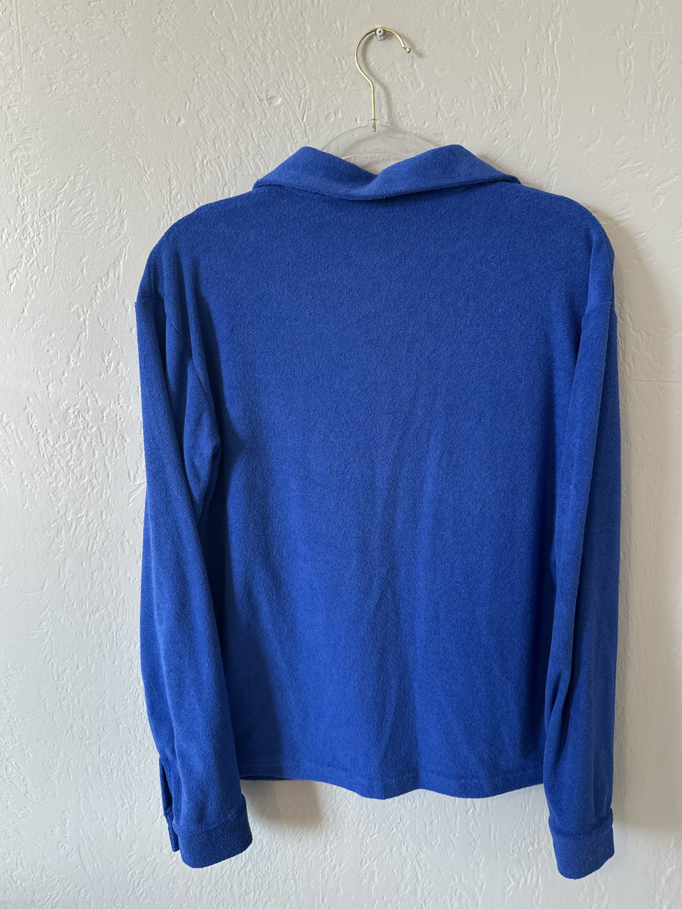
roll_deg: -0.1
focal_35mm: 27
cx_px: 349
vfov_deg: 65.3
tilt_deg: -11.6
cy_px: 439
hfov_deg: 51.3
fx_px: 709
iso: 160
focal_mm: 6.86
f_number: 1.78
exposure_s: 1/120
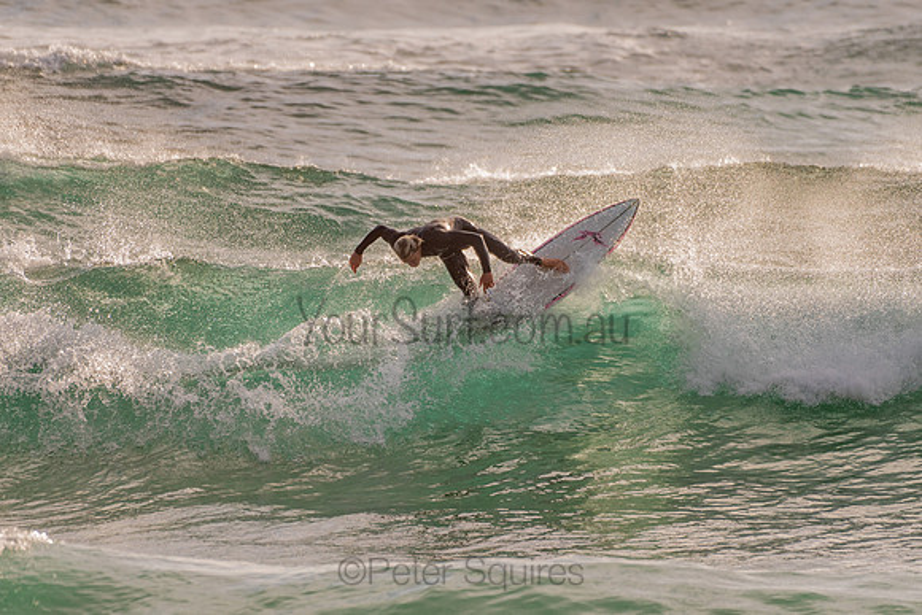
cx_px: 450
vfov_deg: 2.2
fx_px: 15700
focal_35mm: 613
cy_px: 298
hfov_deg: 3.4
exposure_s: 1/2000
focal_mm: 500
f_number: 5.6
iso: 140
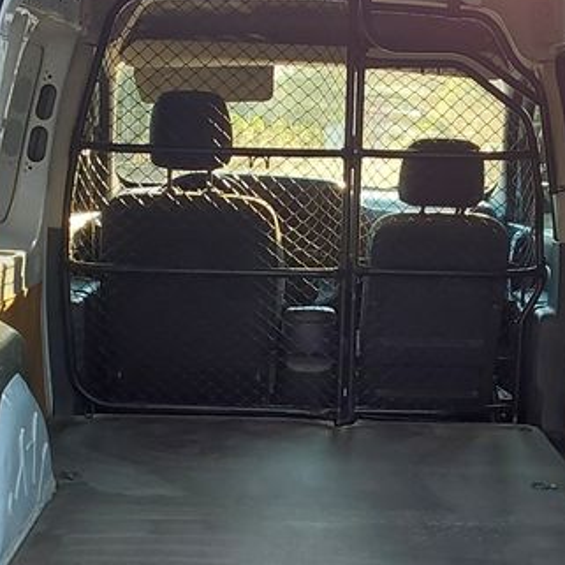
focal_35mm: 77
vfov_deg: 22.3
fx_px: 1422
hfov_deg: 22.4
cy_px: 408
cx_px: 359
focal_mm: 2.91
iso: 50
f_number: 1.9
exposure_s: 1/111
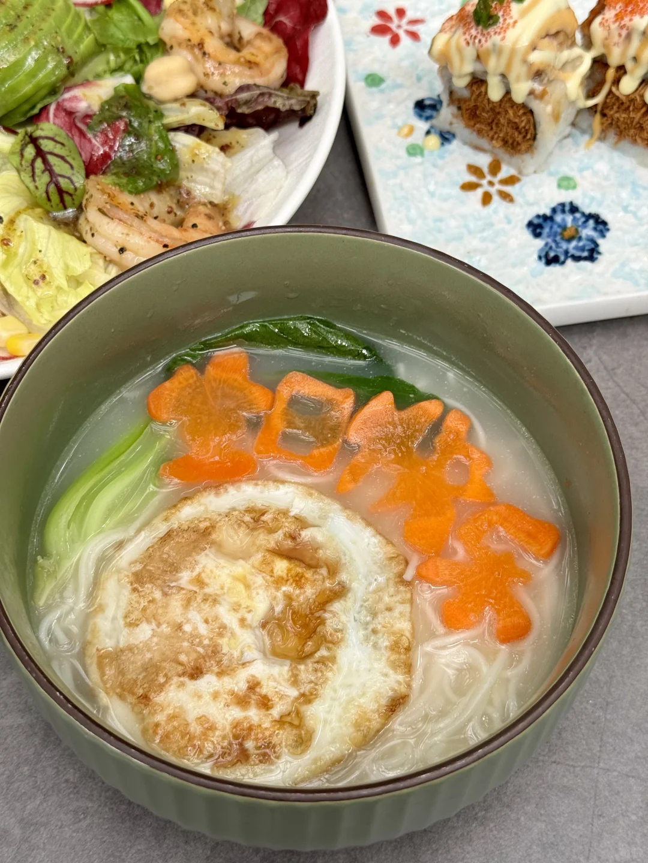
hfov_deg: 30.3
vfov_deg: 39.7
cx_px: 324
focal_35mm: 48
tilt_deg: -58.3
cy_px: 432
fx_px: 1198
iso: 64
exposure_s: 1/121
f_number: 1.78
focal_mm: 6.76
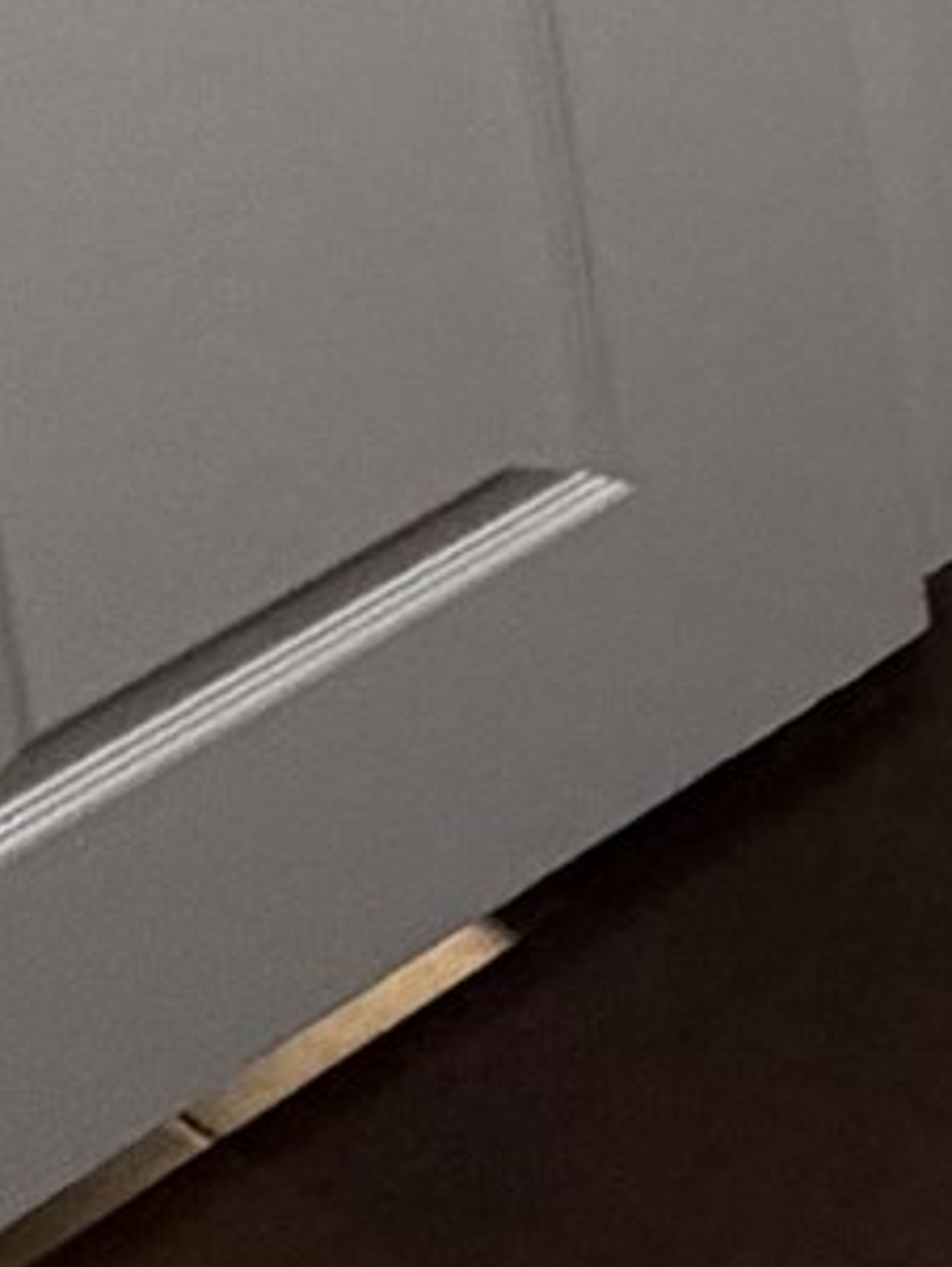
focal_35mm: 107
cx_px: 3602
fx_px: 3921
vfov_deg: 13.1
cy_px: -1877
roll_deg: -0.5
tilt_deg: -9.7
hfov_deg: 8.5
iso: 250
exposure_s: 1/60
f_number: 2.2
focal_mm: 2.22
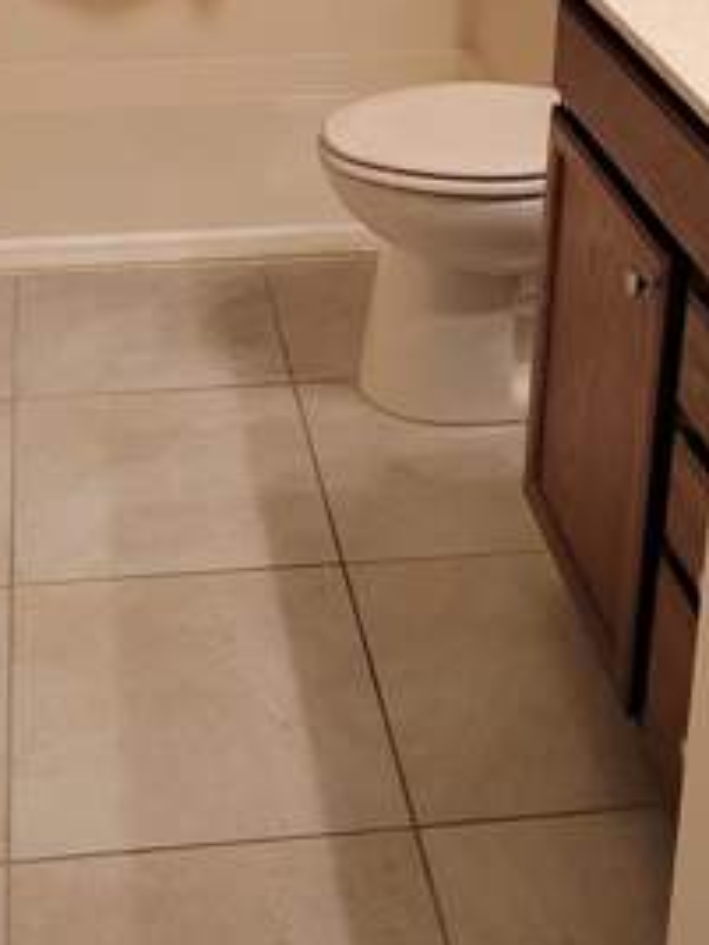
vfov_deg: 28.6
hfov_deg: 23.5
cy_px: -63
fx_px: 1693
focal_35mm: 62
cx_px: 236
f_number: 1.8
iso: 200
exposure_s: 1/40
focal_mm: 5.4
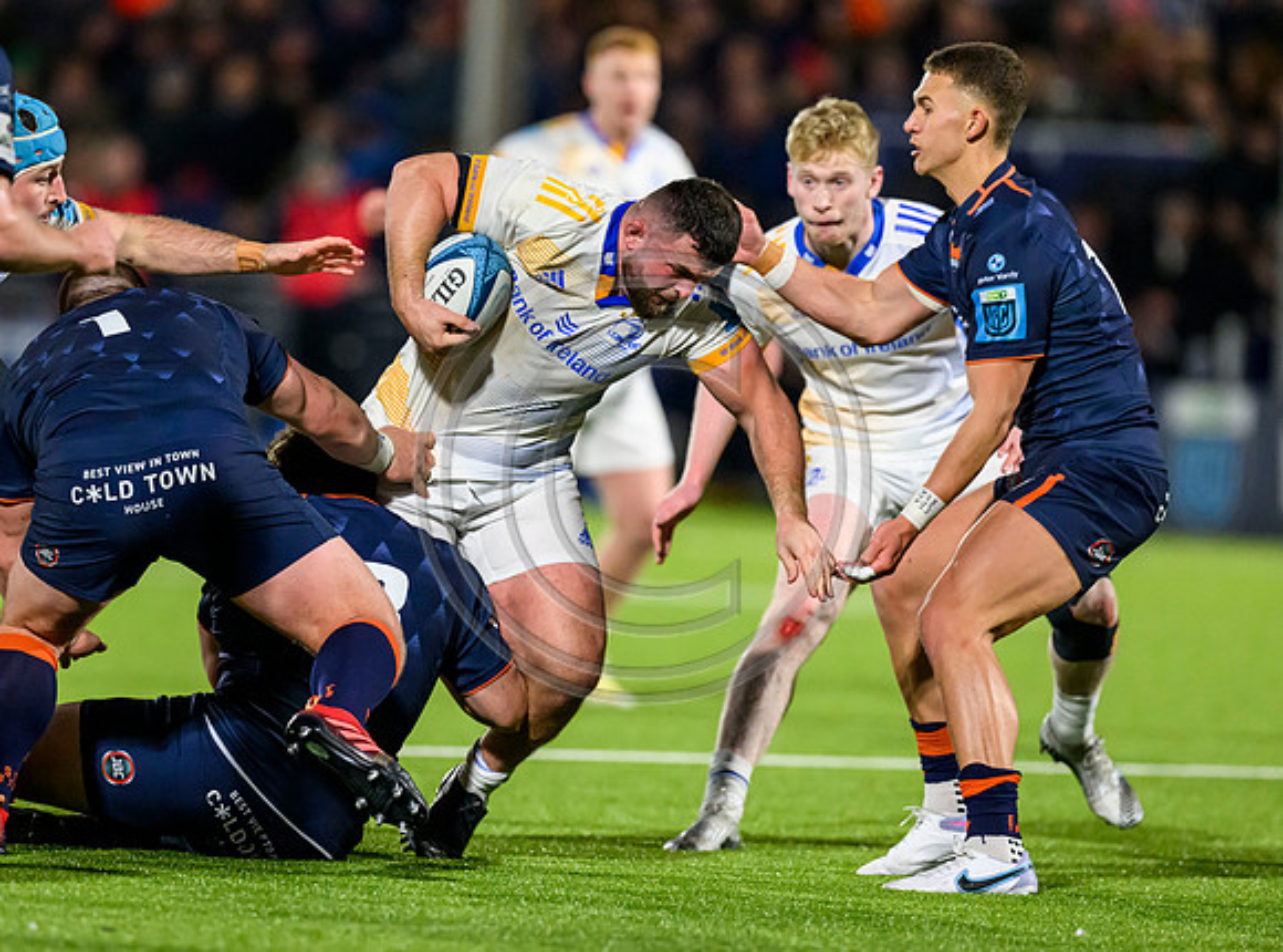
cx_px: 429
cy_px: 502
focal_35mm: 525
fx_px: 19392
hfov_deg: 3.8
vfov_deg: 2.8
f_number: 3.5
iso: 8000
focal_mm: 400
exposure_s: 1/1600
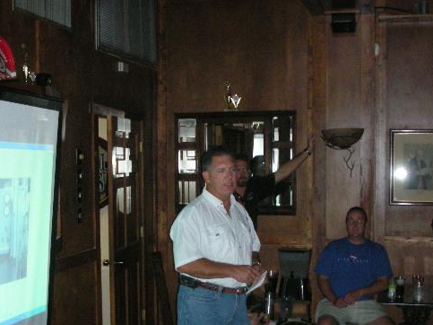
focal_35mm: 56
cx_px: 197
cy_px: 230
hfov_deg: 34.3
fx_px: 700
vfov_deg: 25.9
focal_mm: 5.8
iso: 255
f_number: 2.8
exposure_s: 1/60
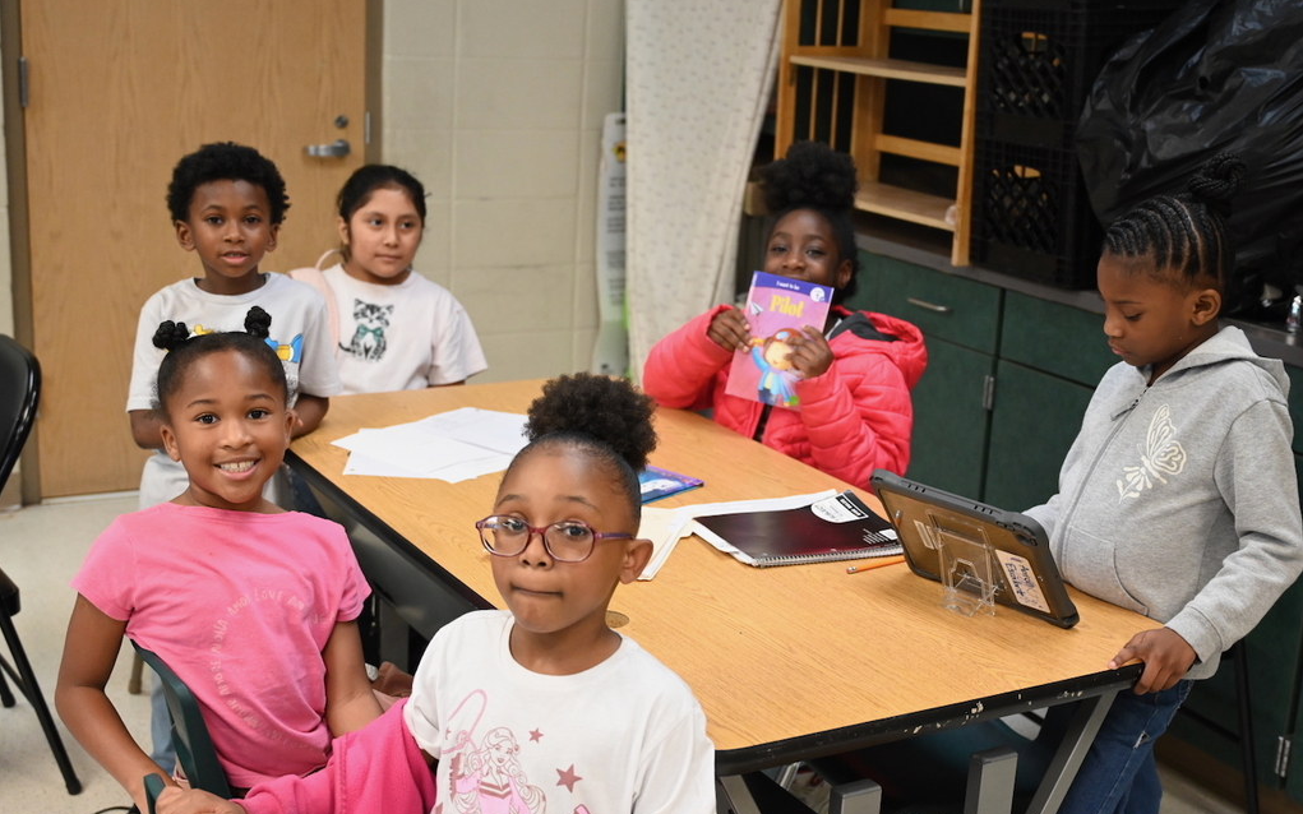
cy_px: 420
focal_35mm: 46
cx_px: 651
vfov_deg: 28.0
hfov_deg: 43.5
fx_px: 1633
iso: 4000
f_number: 4
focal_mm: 45
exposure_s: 1/250
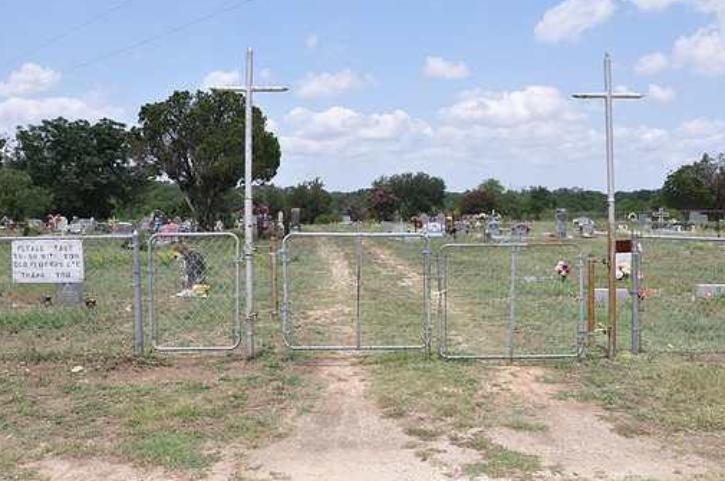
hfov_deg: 60.3
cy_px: 209
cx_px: 388
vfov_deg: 42.1
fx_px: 623
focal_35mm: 31
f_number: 8
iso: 200
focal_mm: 18
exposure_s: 1/250
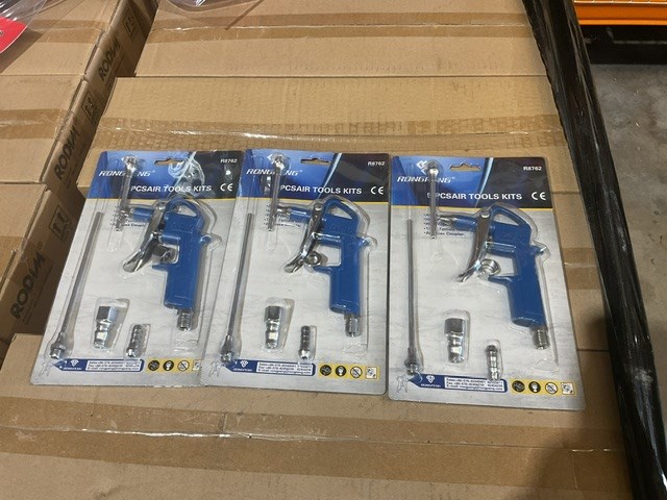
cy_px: 250
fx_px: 559
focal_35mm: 29
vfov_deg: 48.2
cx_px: 334
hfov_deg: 61.7
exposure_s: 1/50
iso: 64
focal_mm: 3
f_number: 1.8
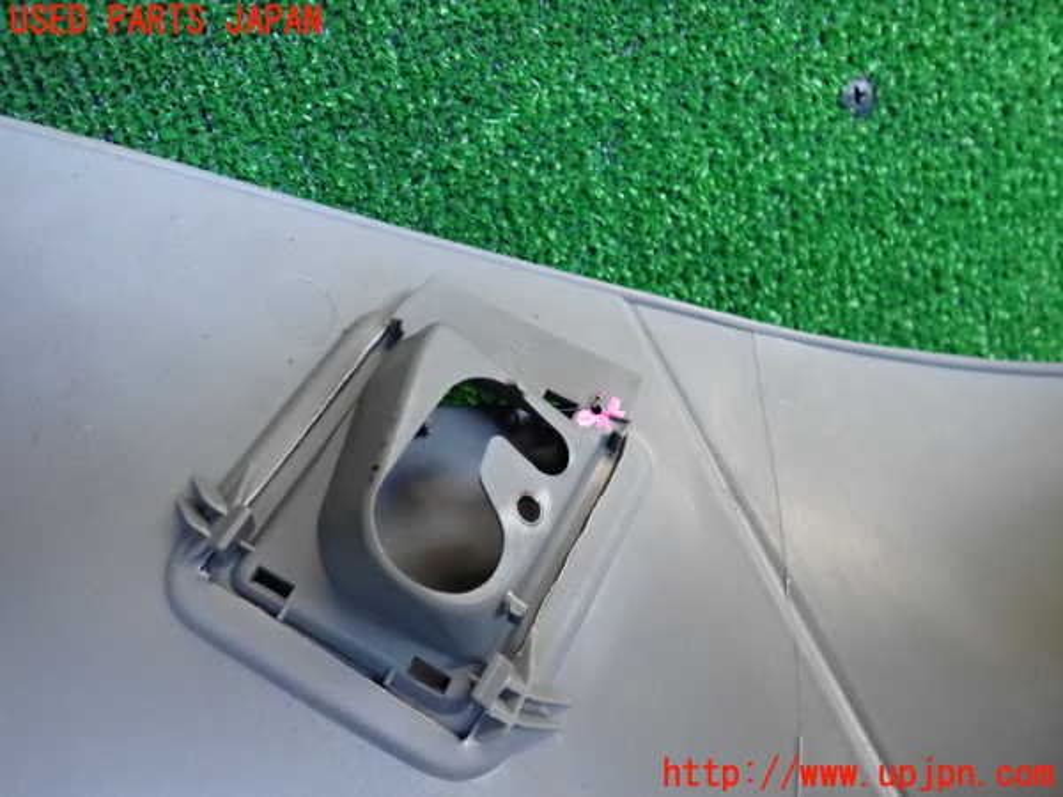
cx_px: 532
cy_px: 398
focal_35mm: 30
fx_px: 921
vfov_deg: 46.8
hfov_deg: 60.0
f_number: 2.3
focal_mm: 5.4
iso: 2000
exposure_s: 1/500
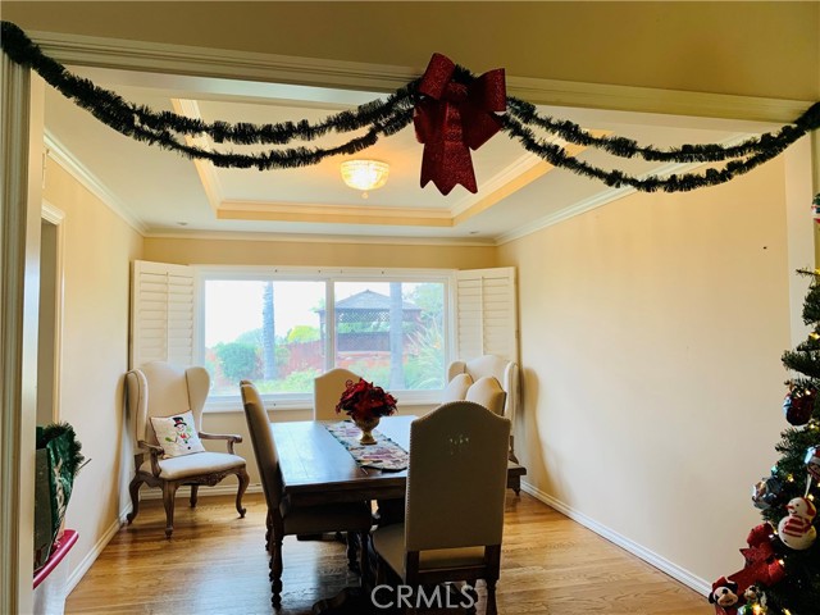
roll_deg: +0.7
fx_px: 616
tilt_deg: +2.4
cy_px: 308
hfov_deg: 67.3
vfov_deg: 53.1
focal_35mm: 26
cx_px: 410
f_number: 1.8
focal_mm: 4.25
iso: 50
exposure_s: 1/60
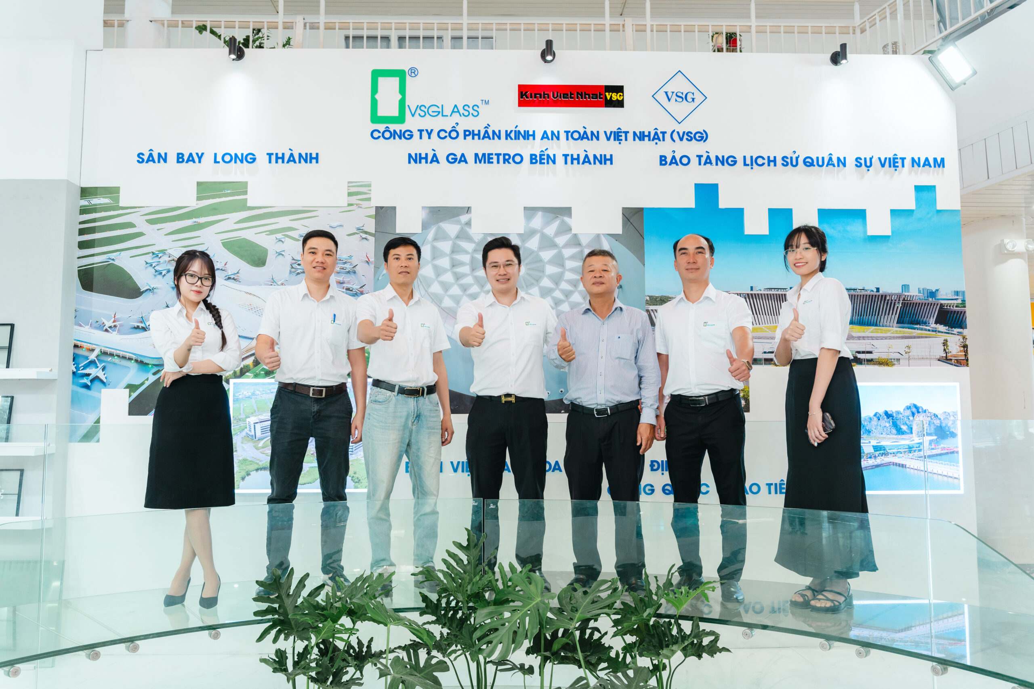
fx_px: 862
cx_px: 517
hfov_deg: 61.9
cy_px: 344
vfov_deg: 43.6
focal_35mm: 30
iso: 640
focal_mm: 30
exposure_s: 1/125
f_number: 4
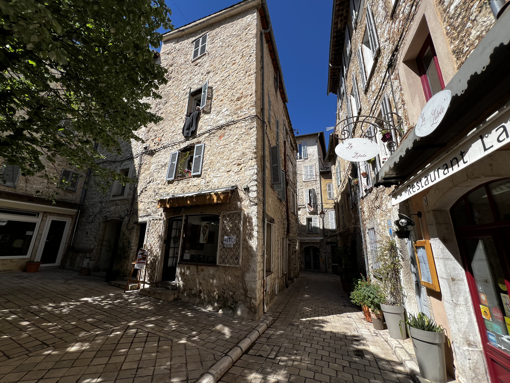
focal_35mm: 13
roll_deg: -1.0
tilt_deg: +15.7
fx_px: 192
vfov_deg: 89.9
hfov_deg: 106.2
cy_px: 192
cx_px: 255
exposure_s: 1/1623
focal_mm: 1.57
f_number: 1.8
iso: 32
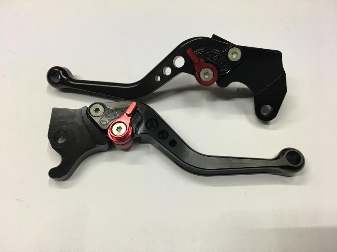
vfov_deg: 48.2
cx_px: 168
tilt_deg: -56.2
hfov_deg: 61.7
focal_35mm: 29
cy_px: 126
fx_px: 282
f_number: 2.2
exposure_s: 1/30
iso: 64
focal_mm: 4.15
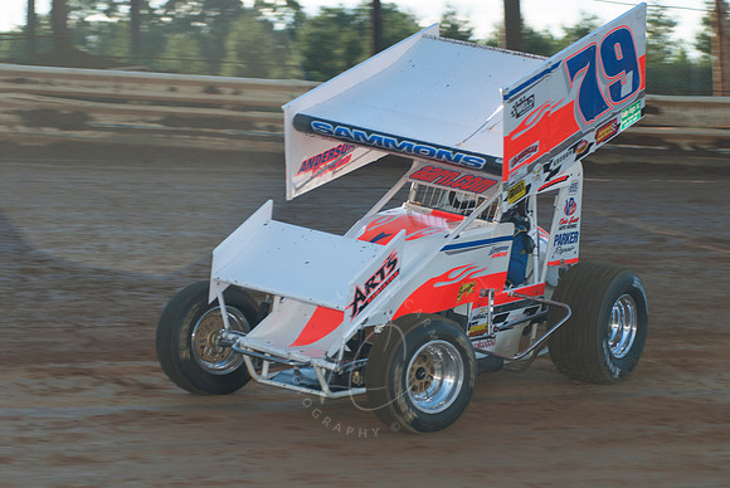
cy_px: 244
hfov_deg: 17.0
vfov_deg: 11.4
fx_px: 2436
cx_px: 365
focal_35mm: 120
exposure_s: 1/500
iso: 100
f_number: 4
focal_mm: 80
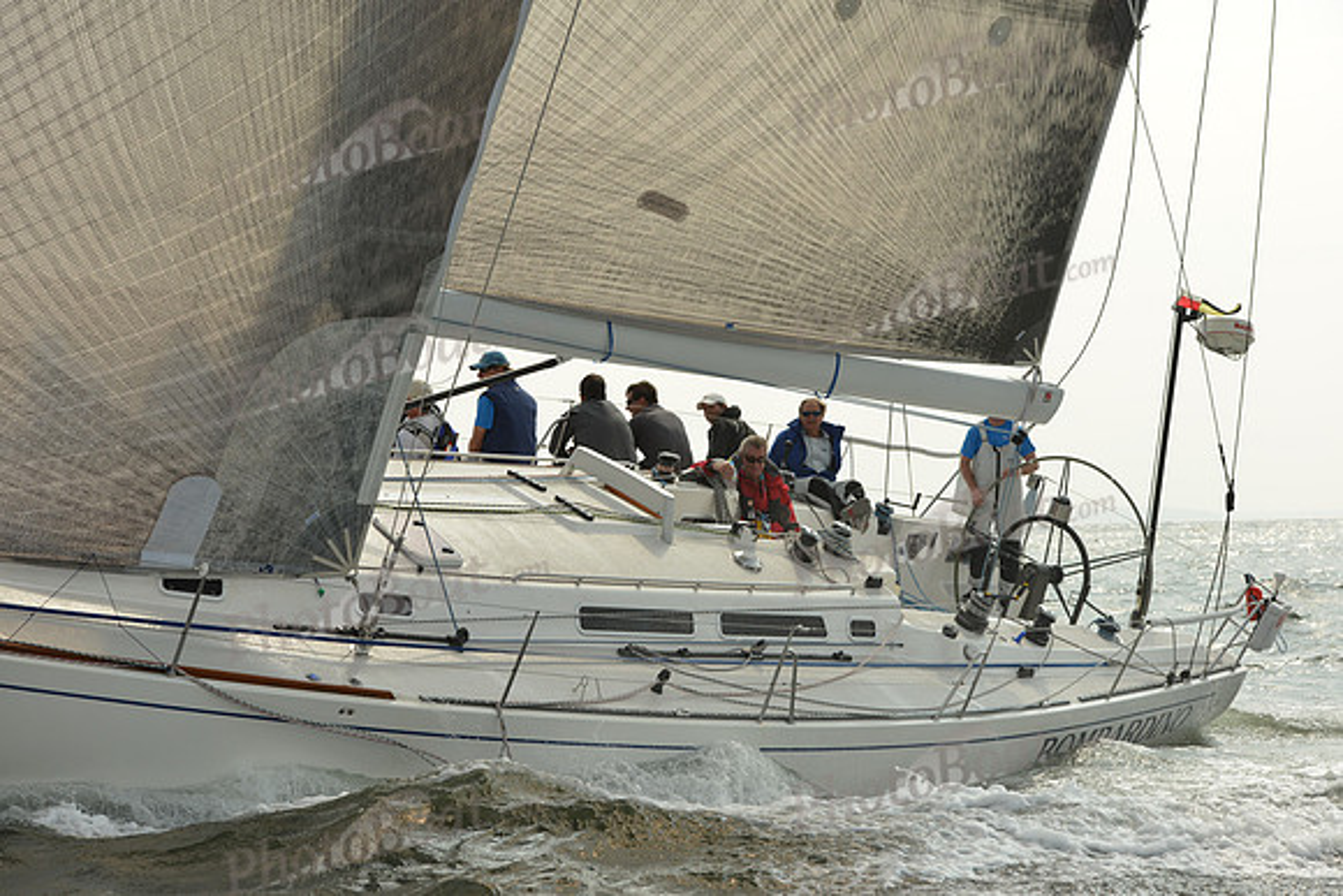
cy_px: 448
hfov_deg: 24.8
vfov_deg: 16.7
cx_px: 672
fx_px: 3060
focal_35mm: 82
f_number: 8
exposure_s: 1/1250
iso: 320
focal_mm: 82
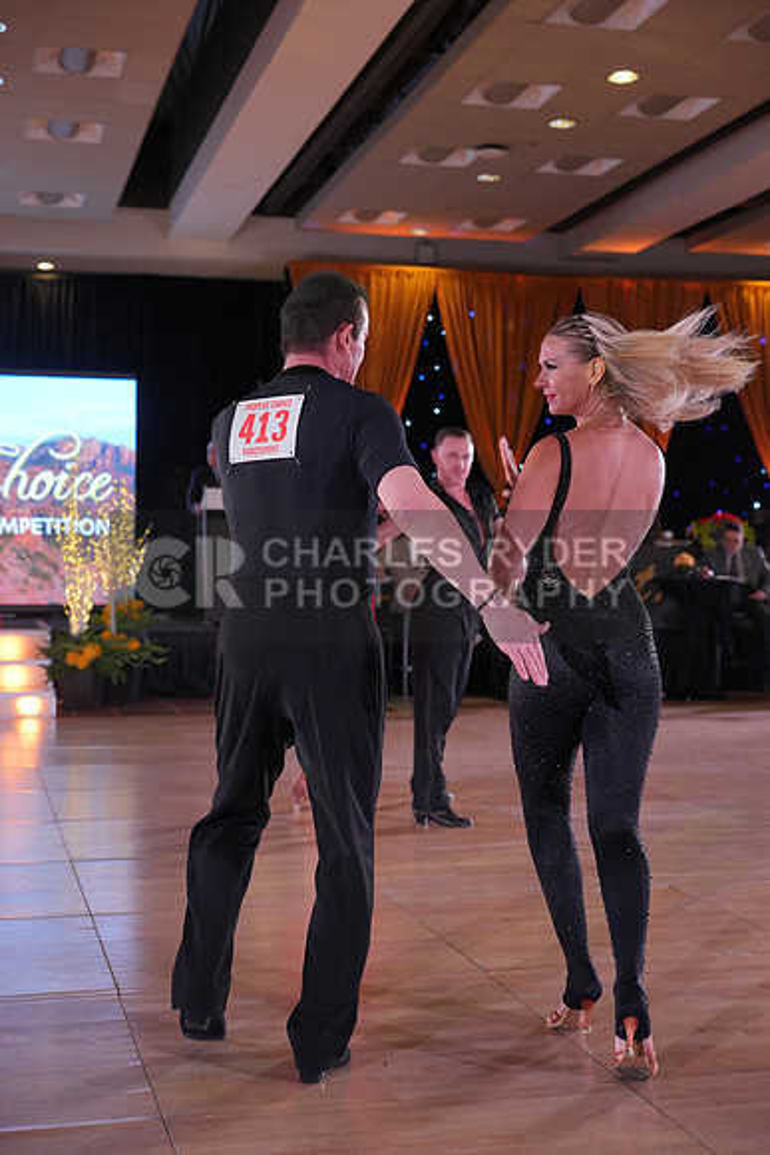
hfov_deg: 27.0
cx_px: 385
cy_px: 578
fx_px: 1603
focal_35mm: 50
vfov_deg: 39.6
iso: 1250
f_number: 4
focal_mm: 50
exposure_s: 1/400
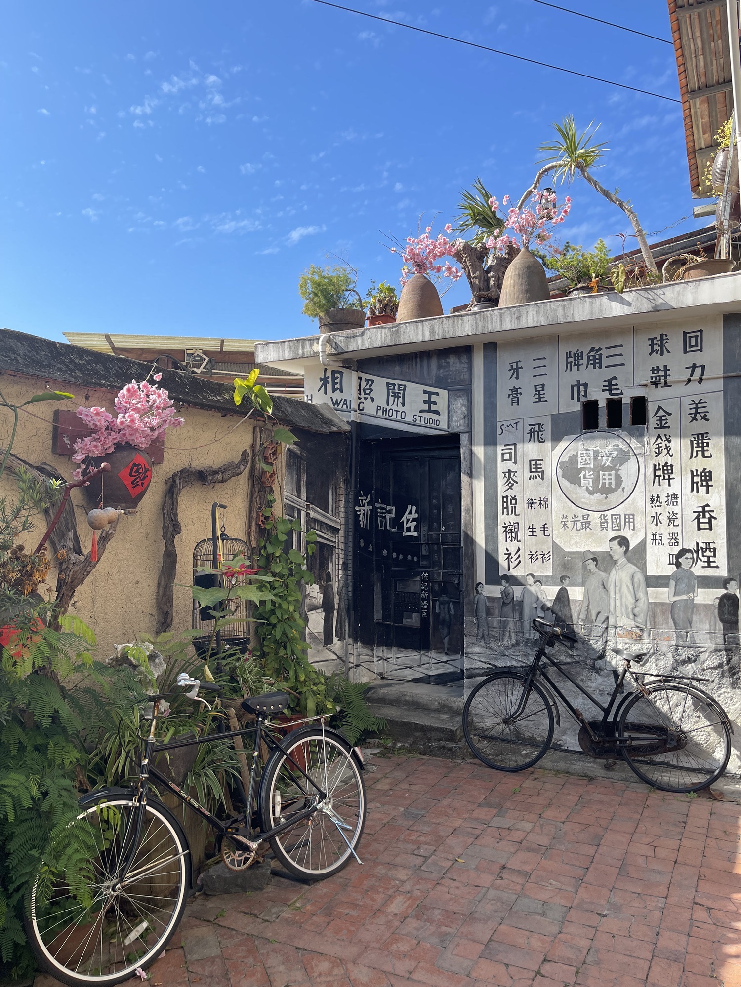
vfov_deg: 67.3
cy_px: 494
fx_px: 742
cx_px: 370
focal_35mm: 26
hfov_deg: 53.1
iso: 32
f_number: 1.6
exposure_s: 1/1852
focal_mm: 5.1
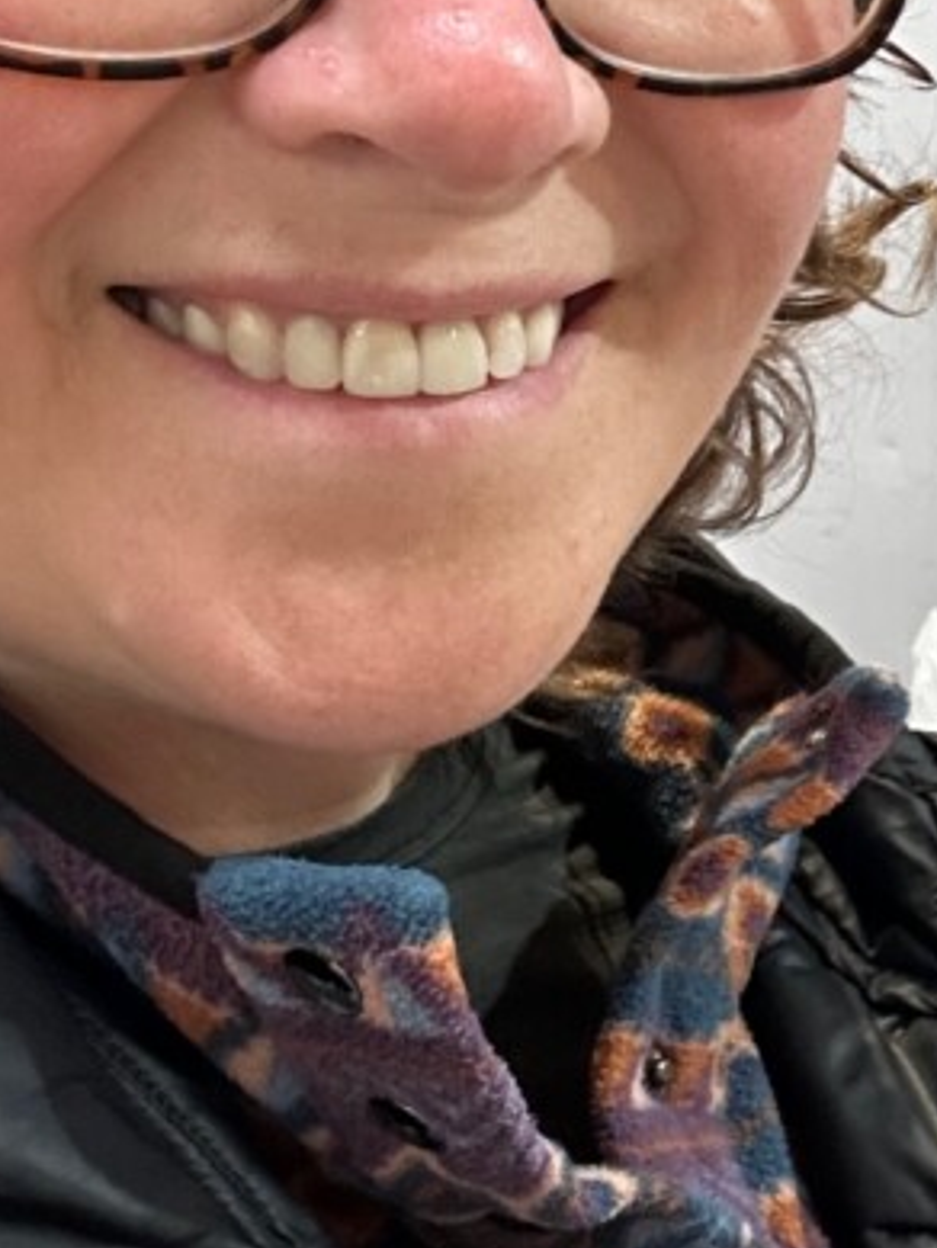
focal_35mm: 79
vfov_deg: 24.7
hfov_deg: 17.9
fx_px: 2850
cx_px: 1062
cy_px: 632
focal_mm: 2.69
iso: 320
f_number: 1.9
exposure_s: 1/50
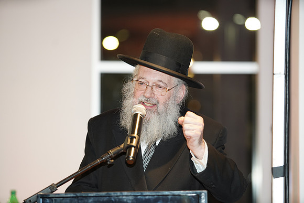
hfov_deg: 13.2
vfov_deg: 8.9
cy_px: 102
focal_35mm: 155
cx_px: 152
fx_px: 1309
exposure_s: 1/200
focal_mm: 155
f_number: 3.2
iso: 1600
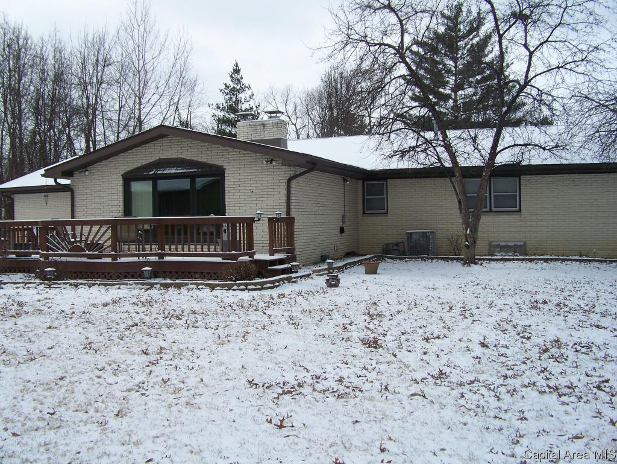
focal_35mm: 36
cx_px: 308
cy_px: 232
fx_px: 642
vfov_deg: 39.7
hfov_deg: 51.3
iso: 64
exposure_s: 1/640
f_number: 4
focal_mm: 5.85
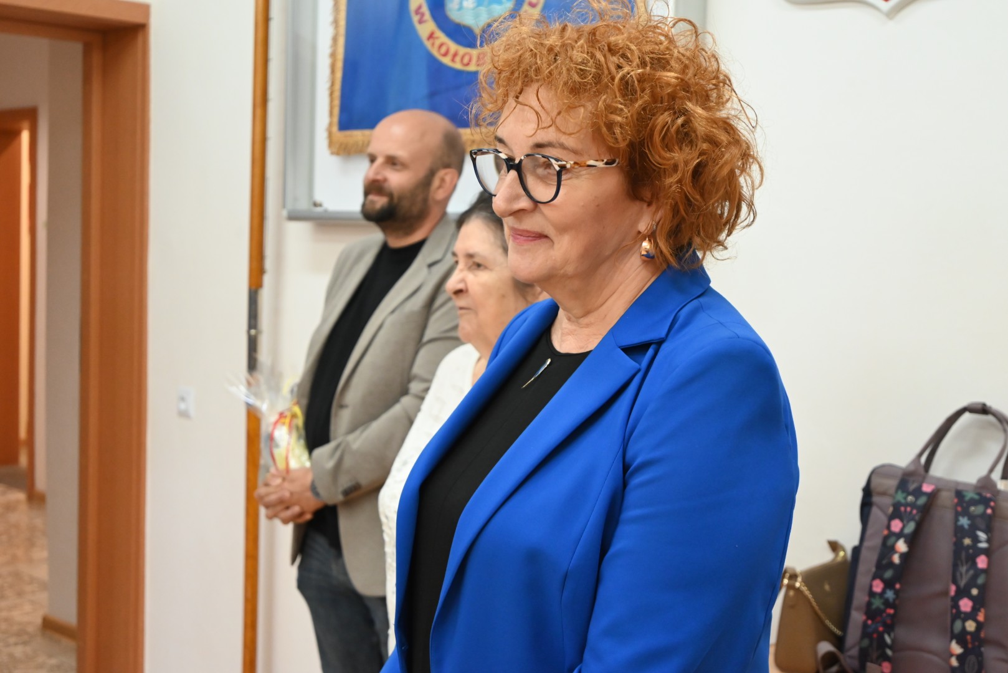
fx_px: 1400
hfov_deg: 39.6
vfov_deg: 27.0
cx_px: 504
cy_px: 336
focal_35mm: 50
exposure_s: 1/80
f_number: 6.3
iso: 3200
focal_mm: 50
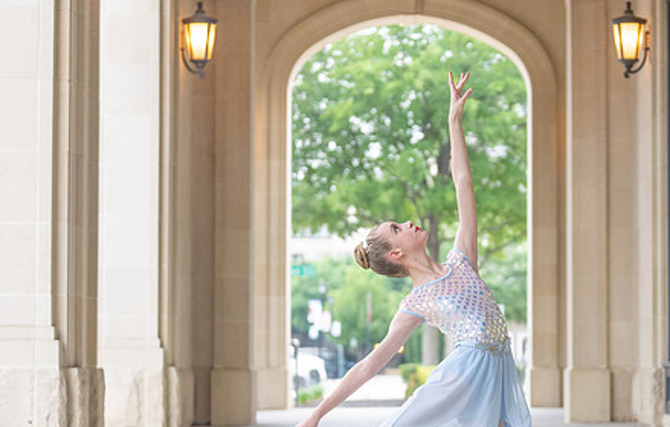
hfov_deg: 20.4
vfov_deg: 13.1
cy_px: 285
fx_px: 1855
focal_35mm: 101
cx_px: 444
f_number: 2.8
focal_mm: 70
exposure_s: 1/320
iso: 800
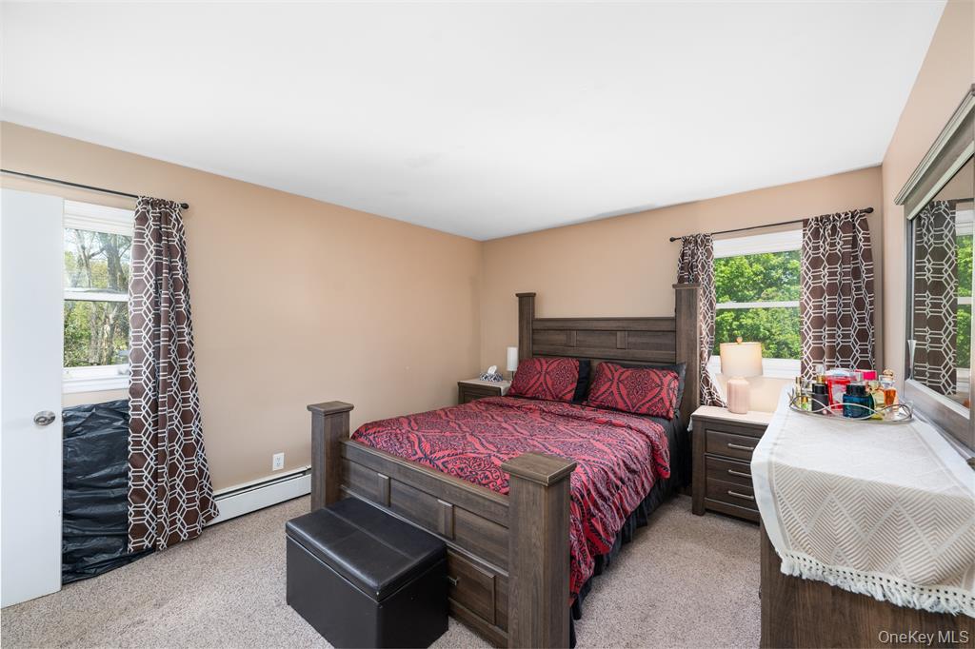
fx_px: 379
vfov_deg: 81.2
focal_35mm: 14
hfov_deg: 104.3
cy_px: 324
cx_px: 488
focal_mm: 14
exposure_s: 1/160
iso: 125
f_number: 7.1
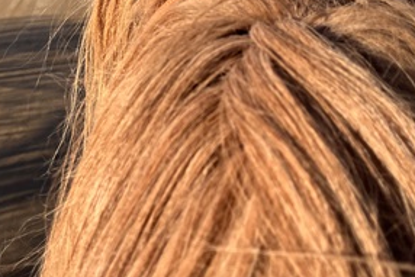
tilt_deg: -17.5
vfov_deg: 25.2
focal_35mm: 52
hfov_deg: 37.9
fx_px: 600
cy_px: 25
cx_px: 151
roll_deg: -2.0
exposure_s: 1/1890
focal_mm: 5.1
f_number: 1.6
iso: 50
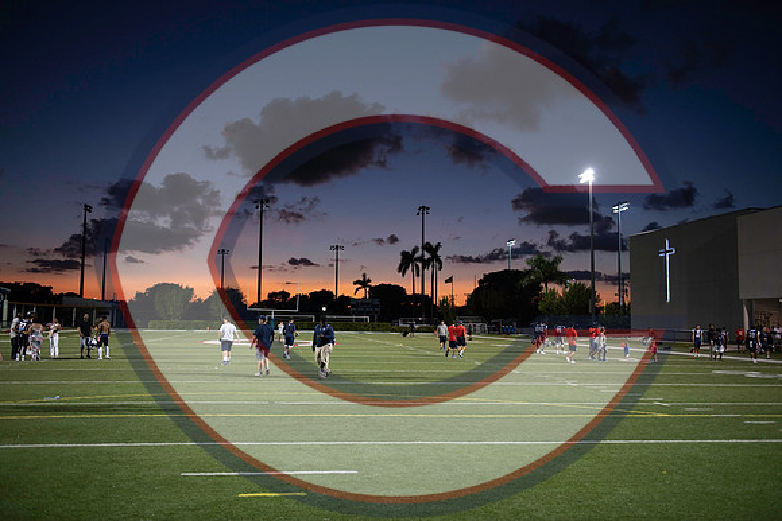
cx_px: 391
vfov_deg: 41.1
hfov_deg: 58.7
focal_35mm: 32
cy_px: 260
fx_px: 695
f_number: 2.8
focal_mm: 32
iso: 400
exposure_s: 1/40
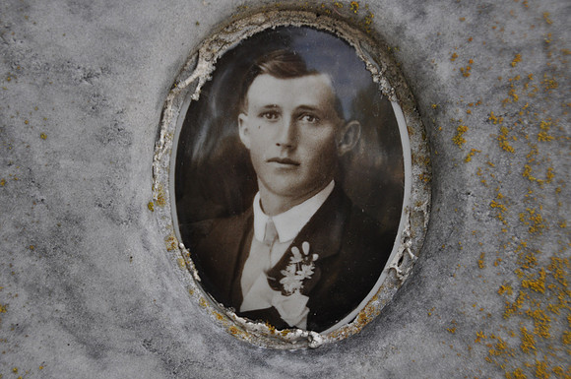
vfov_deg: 12.1
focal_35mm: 112
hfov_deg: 18.2
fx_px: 1782
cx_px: 286
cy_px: 190
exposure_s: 1/500
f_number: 5.3
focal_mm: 75
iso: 400
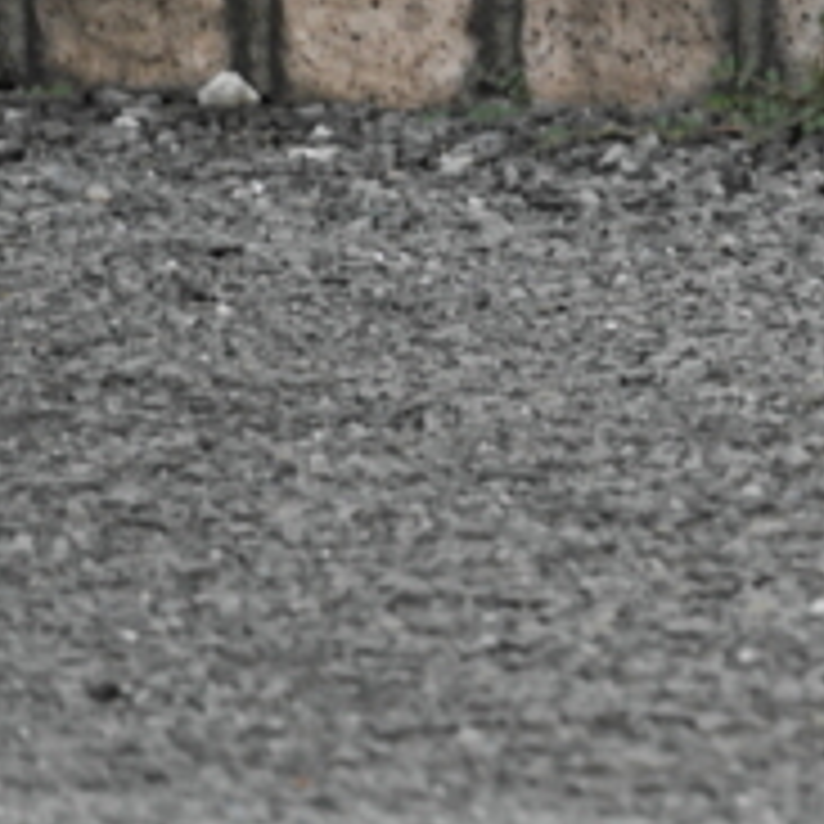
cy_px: -633
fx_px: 38485
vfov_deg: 1.2
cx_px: 2224
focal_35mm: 1429
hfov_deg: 1.2
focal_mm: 300
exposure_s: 1/320
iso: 640
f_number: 5.6
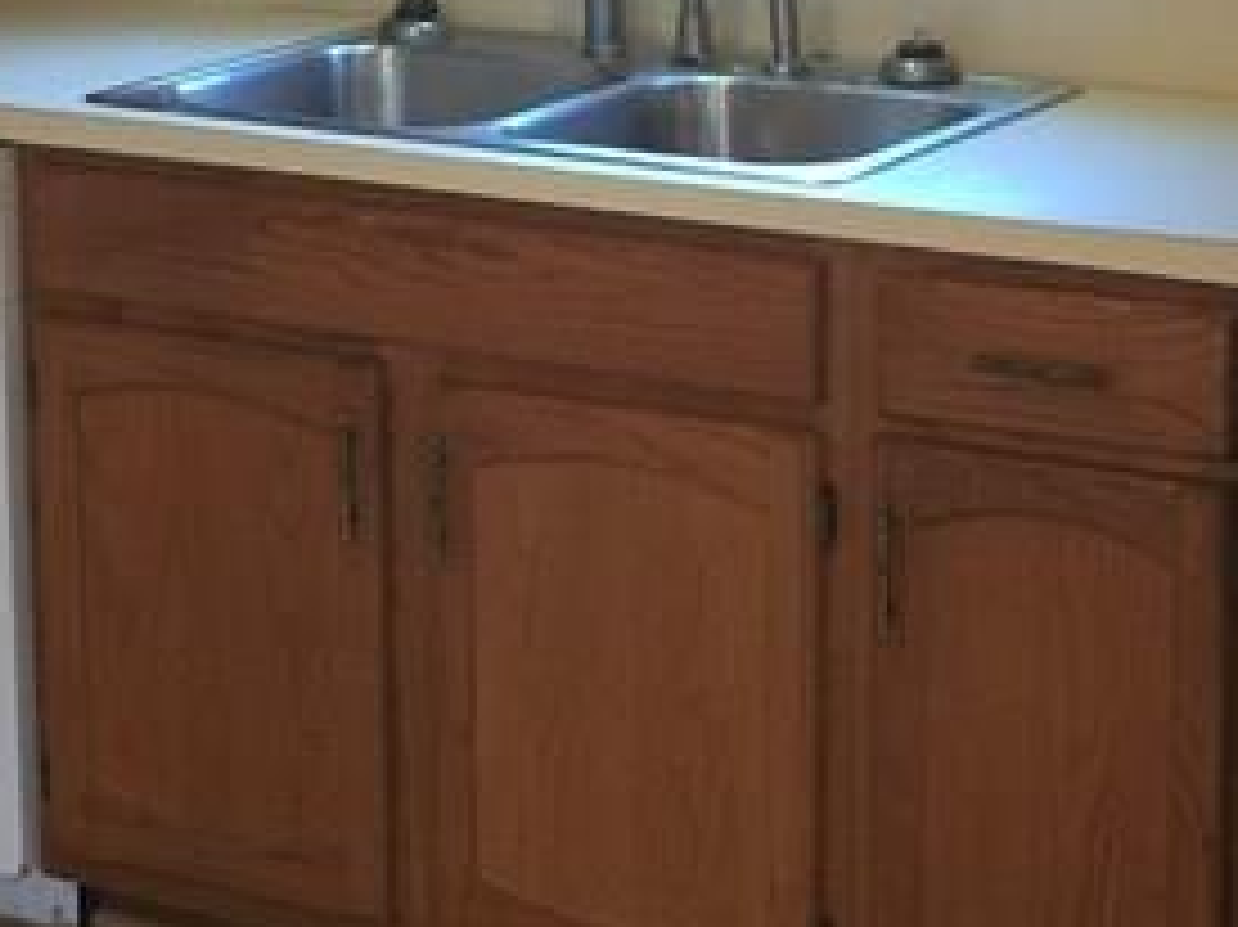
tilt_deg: -11.0
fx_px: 3861
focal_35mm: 108
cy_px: 144
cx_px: 590
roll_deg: -1.2
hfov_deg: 18.2
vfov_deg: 13.6
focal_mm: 4.15
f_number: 2.2
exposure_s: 1/15
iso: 40
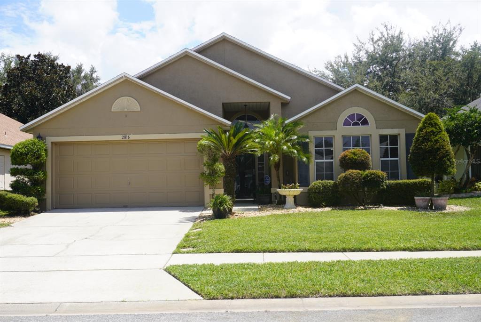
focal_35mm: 40
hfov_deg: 47.9
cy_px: 161
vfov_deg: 33.1
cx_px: 240
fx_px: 541
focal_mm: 27
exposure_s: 1/125
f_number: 10
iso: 100
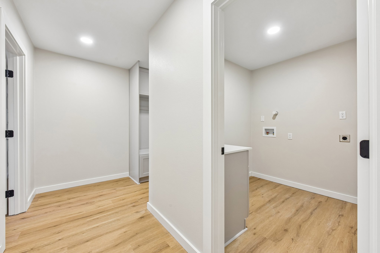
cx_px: 190
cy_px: 126
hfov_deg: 104.3
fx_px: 148
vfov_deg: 81.2
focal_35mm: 14
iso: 450
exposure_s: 1/15
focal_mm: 14
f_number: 8
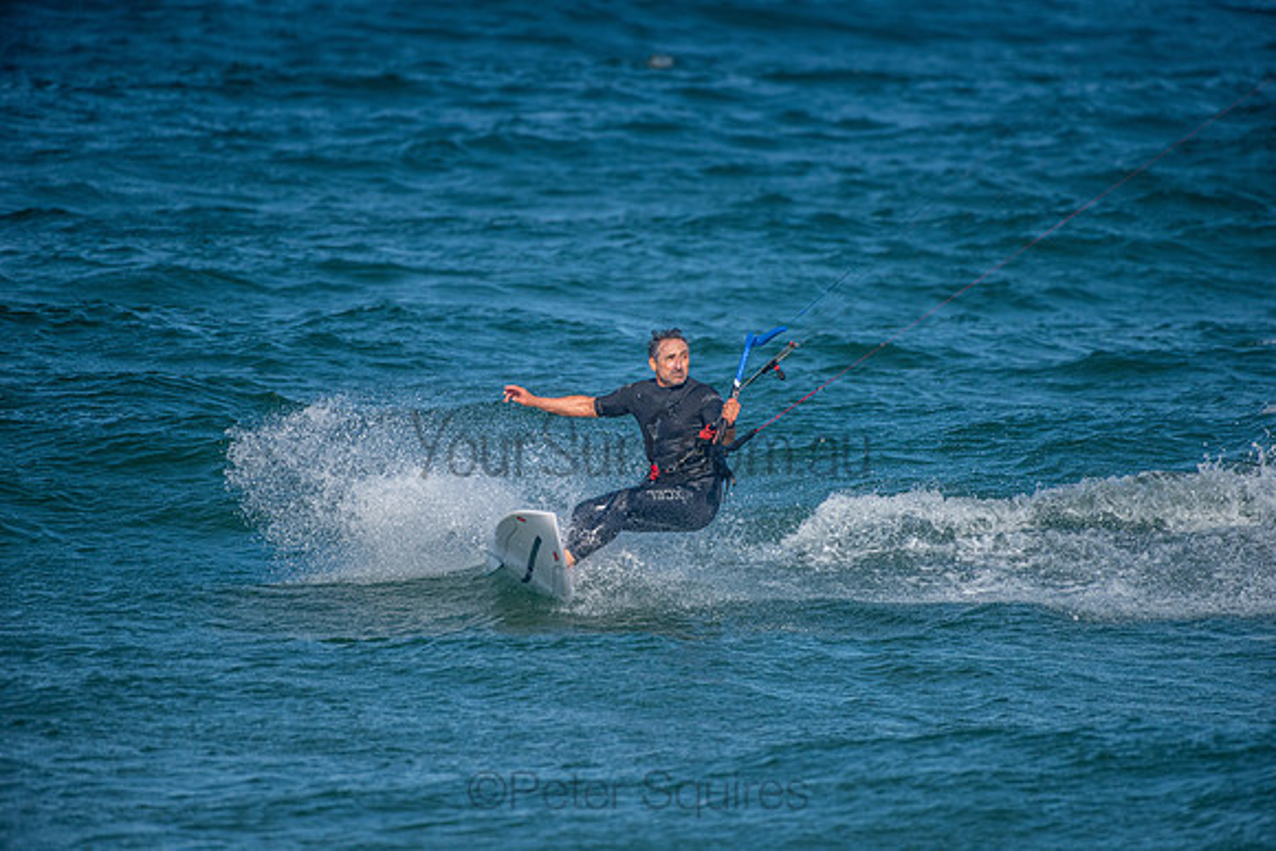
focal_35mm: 500
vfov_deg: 2.8
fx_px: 17726
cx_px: 638
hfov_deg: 4.1
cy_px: 426
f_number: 5.6
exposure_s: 1/4000
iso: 640
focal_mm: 500
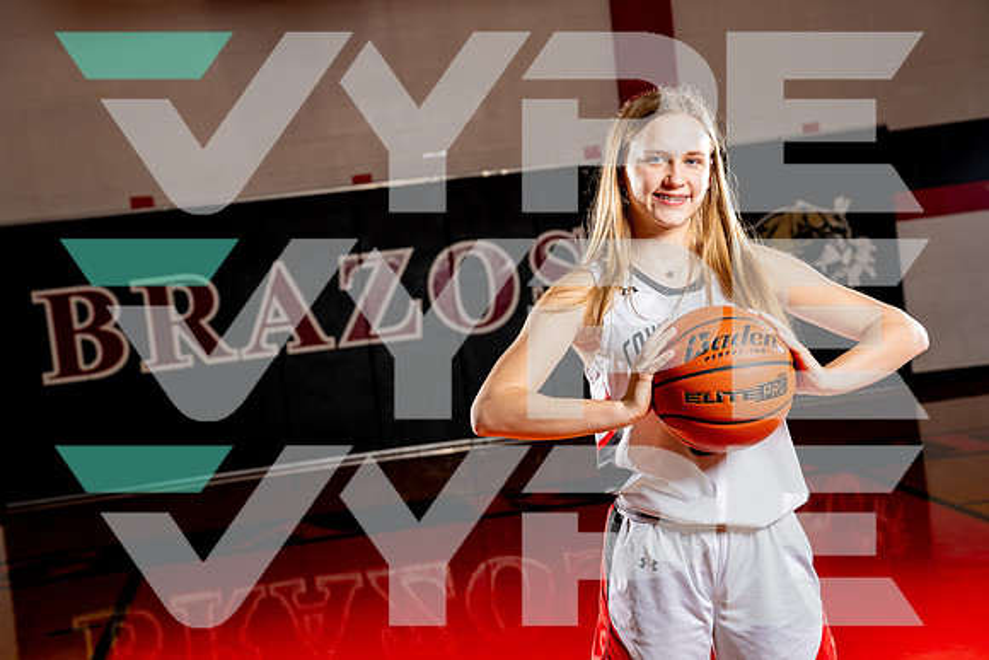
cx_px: 494
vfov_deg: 21.3
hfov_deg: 31.4
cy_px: 330
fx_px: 1759
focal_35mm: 64
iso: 100
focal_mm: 64
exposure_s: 1/250
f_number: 5.6
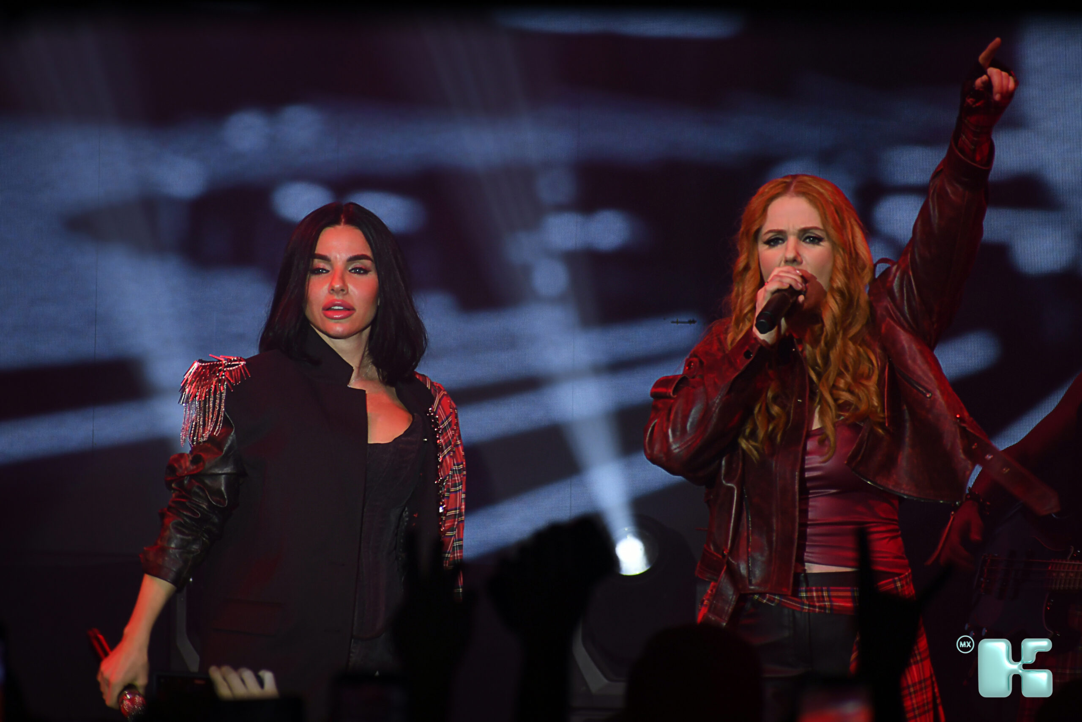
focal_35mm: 480
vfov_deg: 2.9
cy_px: 361
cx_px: 541
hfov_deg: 4.3
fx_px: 14426
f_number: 6
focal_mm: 240
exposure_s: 1/125
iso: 320
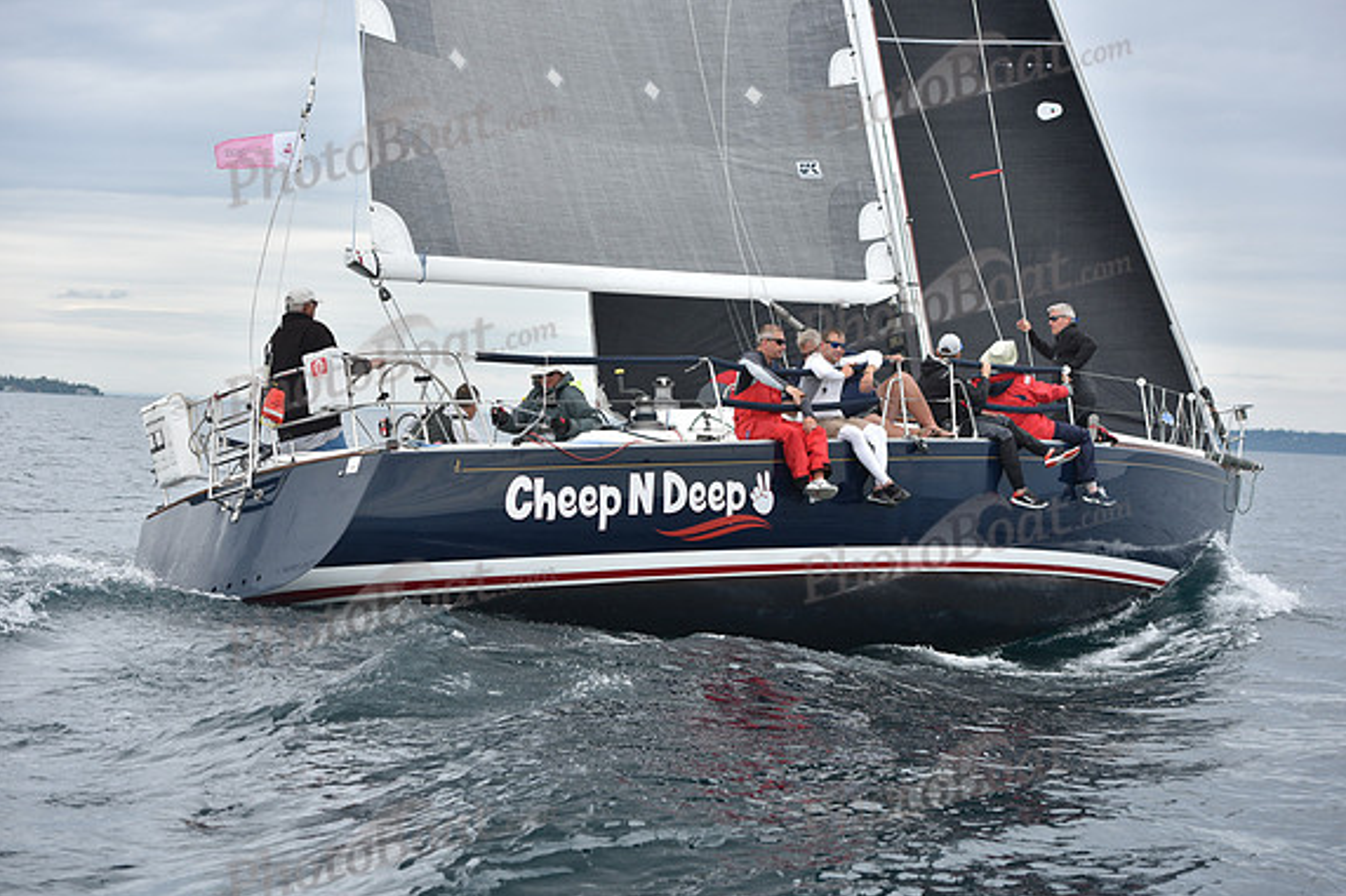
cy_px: 453
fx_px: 2654
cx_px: 680
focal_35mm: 71
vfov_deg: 19.2
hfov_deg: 28.5
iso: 250
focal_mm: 70
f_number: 5
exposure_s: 1/800
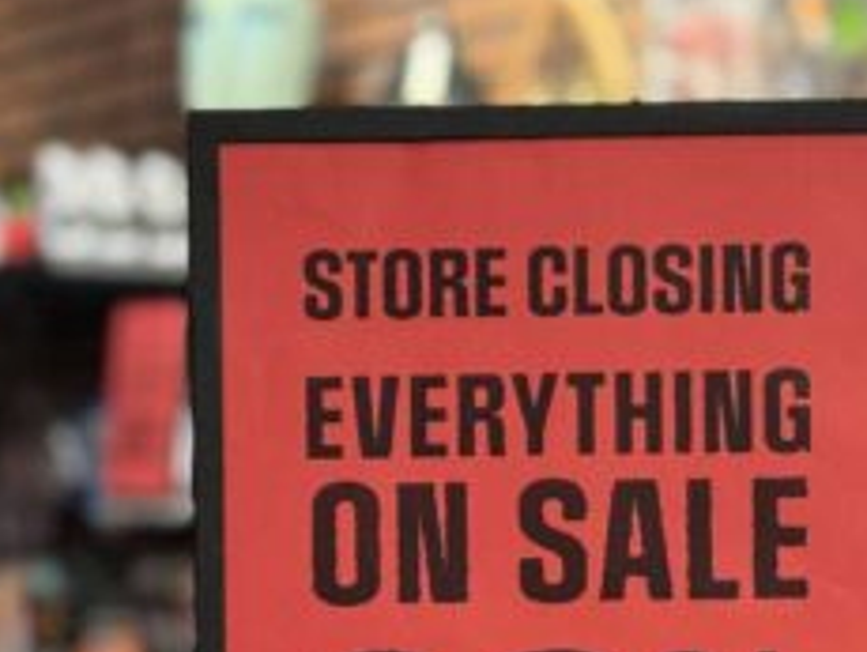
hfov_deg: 15.7
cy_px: 562
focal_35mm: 125
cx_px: 614
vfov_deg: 11.8
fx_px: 3134
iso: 320
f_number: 1.78
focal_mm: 6.76
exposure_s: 1/40
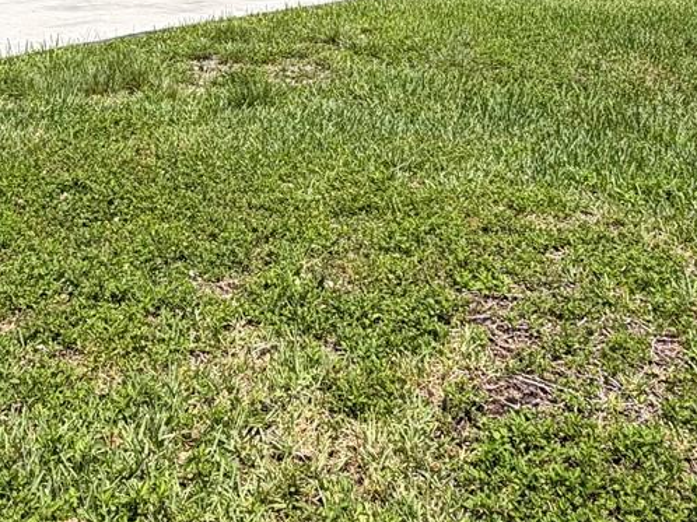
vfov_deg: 29.7
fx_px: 906
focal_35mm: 45
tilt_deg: -5.6
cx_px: 245
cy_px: -18
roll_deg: -0.3
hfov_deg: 41.7
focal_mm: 2.22
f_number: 2.2
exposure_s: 1/820
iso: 20
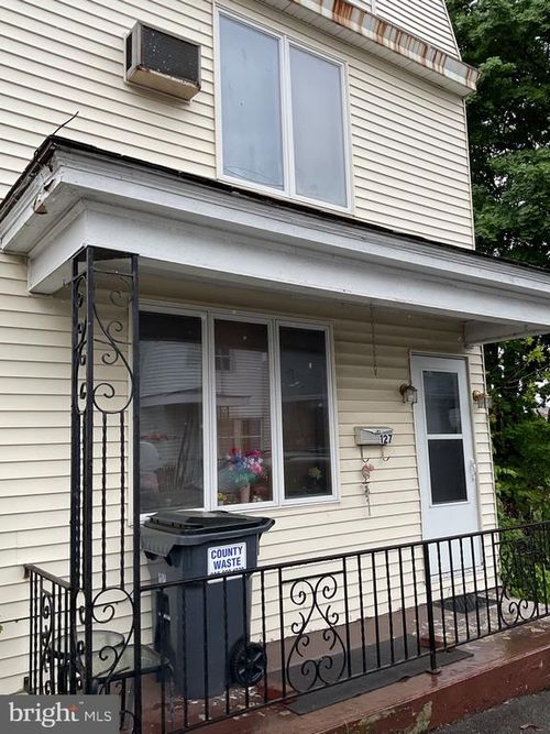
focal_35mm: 29
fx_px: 615
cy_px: 367
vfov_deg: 61.7
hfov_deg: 48.2
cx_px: 275
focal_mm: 3
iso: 16
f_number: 1.8
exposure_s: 1/242
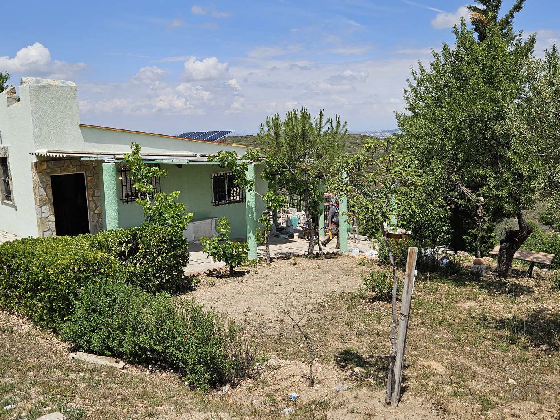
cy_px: 206
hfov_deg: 58.4
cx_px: 280
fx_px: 501
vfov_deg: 45.4
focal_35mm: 31
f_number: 1.8
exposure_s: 1/2953
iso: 25
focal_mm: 5.4
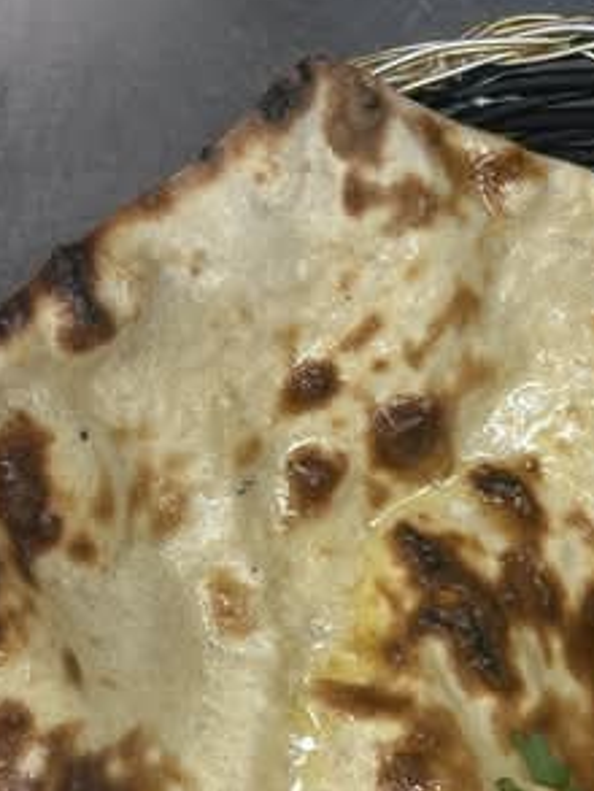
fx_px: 2744
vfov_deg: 15.8
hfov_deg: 12.1
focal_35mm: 120
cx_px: 686
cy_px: 925
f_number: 1.78
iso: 64
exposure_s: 1/50
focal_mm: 6.86
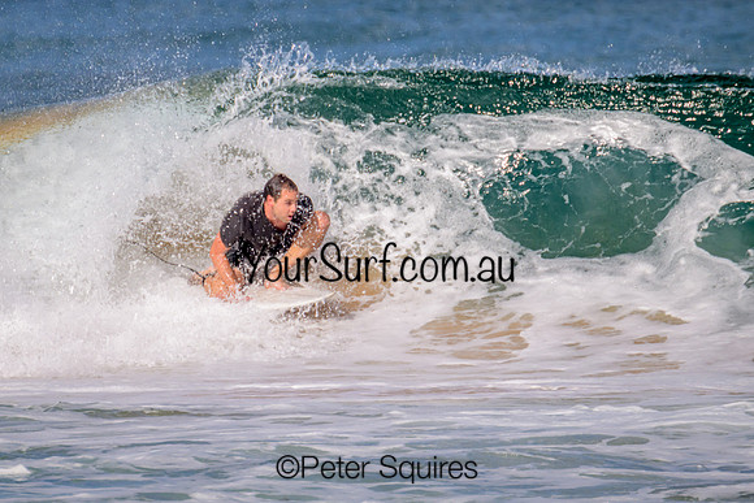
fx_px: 21558
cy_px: 243
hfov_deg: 2.0
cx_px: 311
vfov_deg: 1.3
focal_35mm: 1029
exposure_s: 1/2000
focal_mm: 800
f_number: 11
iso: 640
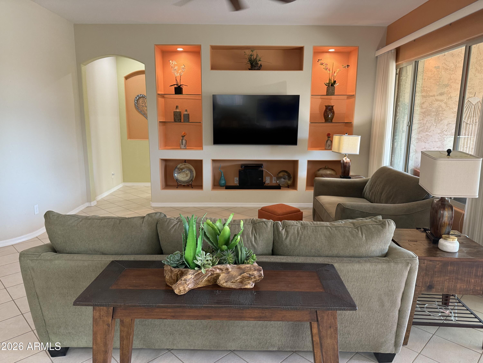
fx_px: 335
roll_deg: -0.7
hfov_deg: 71.6
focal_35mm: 24
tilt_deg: -9.9
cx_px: 242
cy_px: 182
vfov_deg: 56.8
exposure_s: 1/60
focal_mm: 6.76
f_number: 1.78
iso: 200
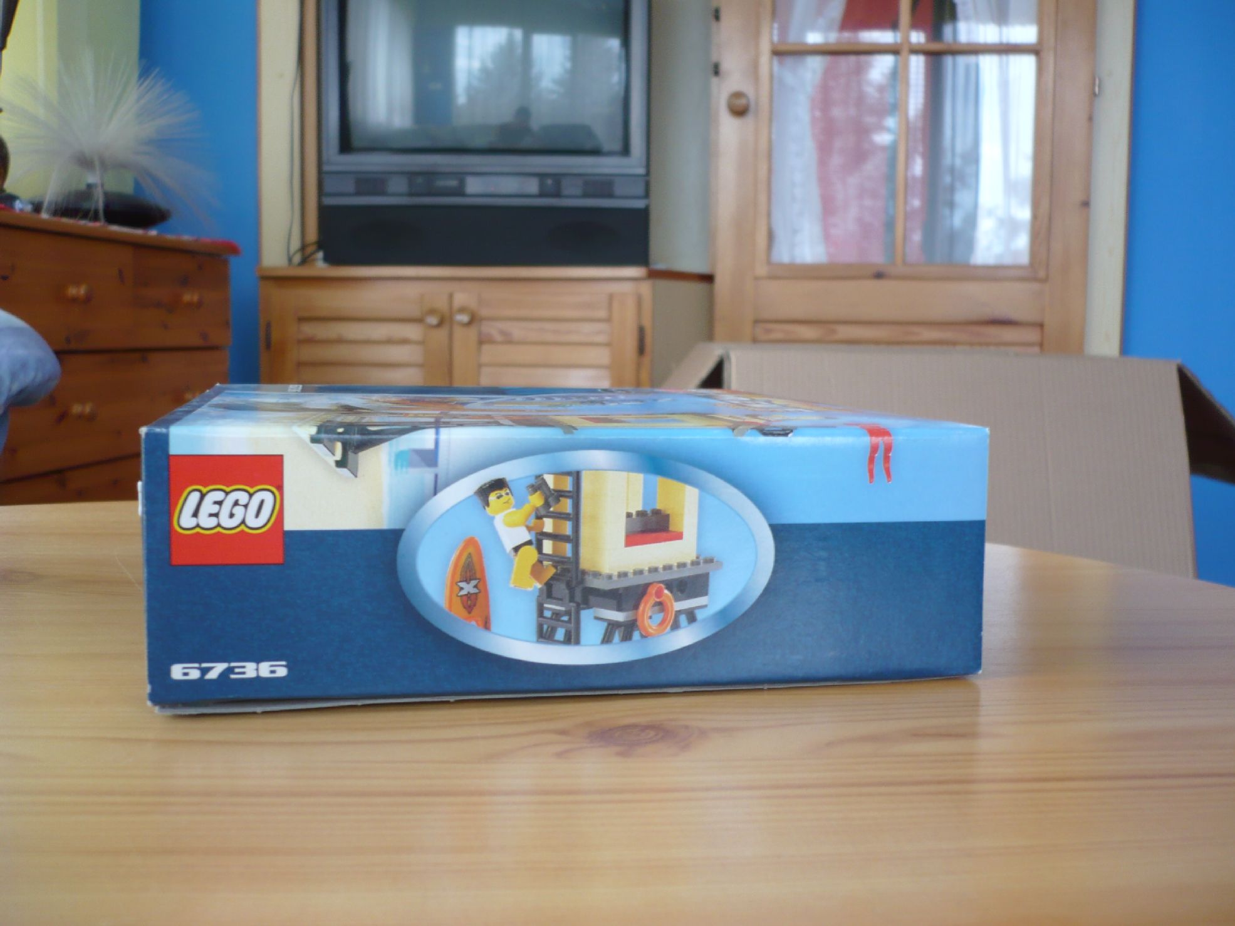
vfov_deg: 40.7
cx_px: 618
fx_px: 1249
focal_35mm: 35
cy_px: 463
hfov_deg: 52.6
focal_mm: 5.8
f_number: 2.8
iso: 100
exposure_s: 1/13
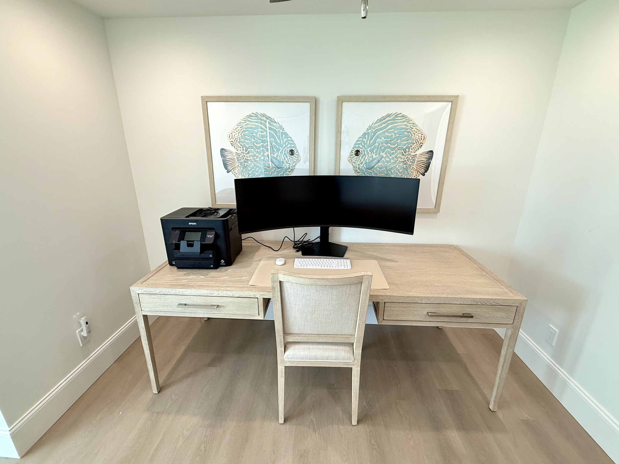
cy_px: 232
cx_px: 310
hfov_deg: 102.1
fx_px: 250
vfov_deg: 85.7
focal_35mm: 14
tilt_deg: -17.3
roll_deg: +0.2
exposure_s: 1/120
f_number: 2.2
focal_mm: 2.22
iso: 200
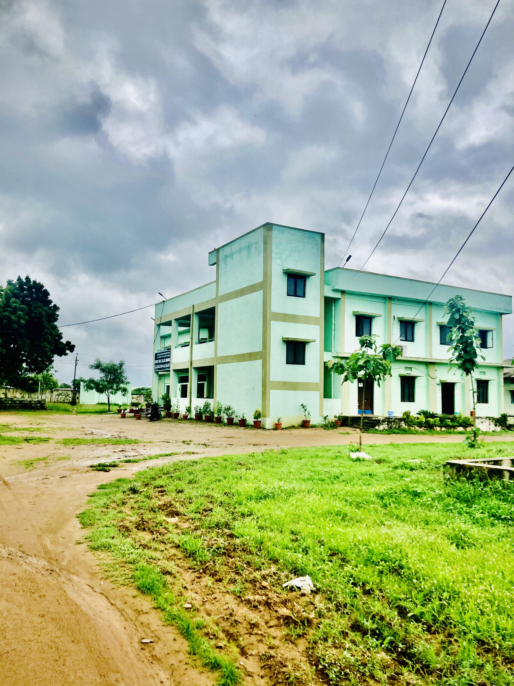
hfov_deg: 49.7
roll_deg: +0.8
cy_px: 343
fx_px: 554
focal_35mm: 28
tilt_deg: +6.5
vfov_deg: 63.4
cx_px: 257
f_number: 1.8
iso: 20
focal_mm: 3.99
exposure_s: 1/1919
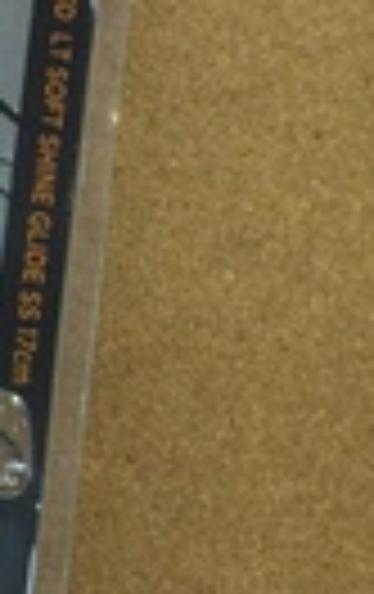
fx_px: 2419
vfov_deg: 13.9
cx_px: -928
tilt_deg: -77.2
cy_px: 45
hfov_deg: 7.3
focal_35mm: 149
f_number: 2.4
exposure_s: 1/60
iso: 32
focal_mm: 3.3
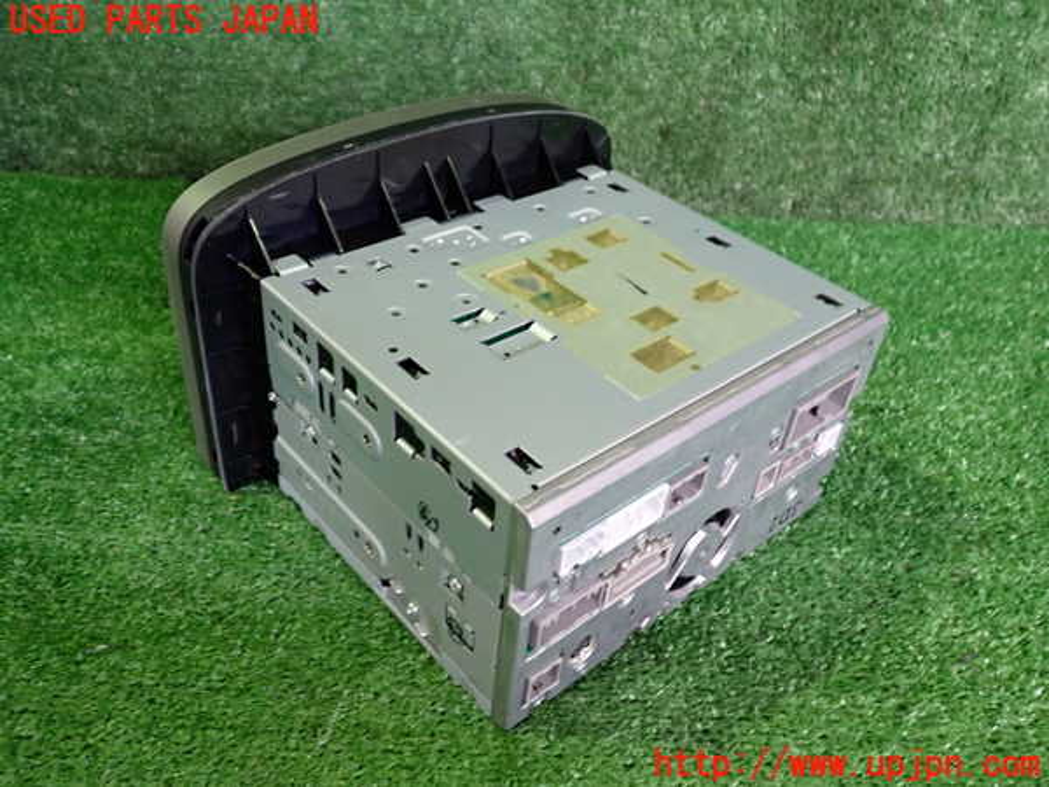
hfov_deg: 60.0
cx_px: 524
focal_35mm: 30
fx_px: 909
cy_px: 394
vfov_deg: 46.8
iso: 400
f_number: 2.3
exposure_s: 1/30
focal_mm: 5.4
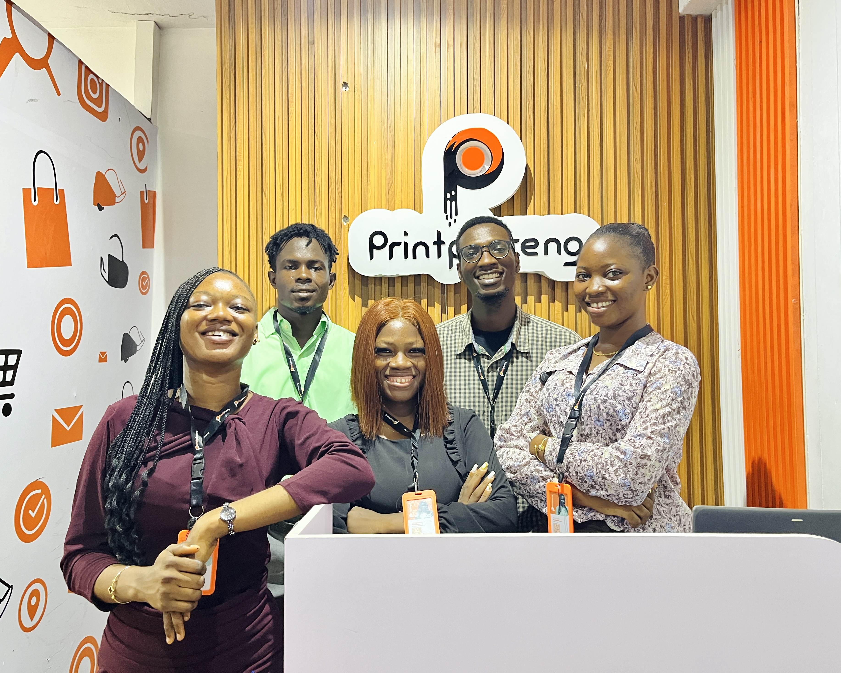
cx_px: 419
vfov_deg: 51.5
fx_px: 697
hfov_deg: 62.2
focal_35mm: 28
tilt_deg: +1.6
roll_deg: +1.7
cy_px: 325
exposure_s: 1/33
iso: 400
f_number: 1.6
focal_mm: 5.1
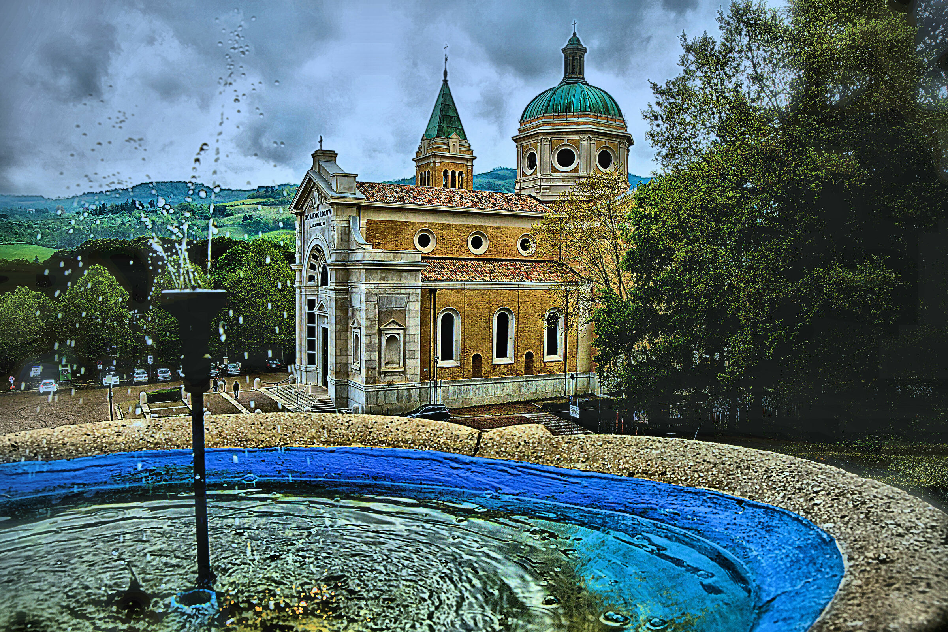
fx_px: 711
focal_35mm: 27
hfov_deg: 67.4
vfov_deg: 47.9
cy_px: 316
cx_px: 474
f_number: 10
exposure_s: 1/400
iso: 320
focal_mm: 18
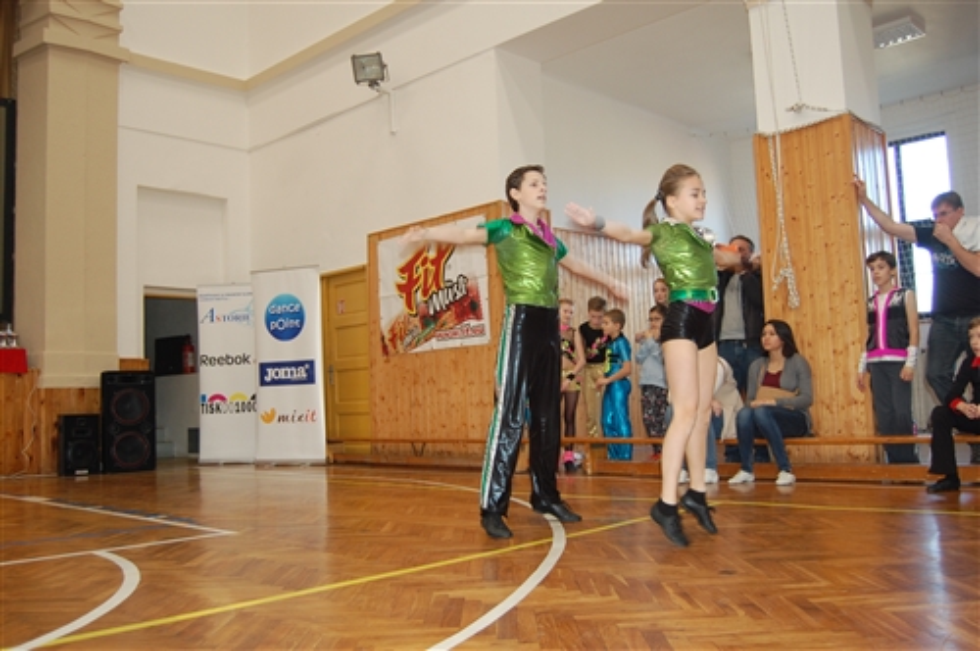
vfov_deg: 39.9
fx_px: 897
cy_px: 326
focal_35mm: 33
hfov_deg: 57.3
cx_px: 490
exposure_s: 1/60
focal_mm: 22
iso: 400
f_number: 3.8
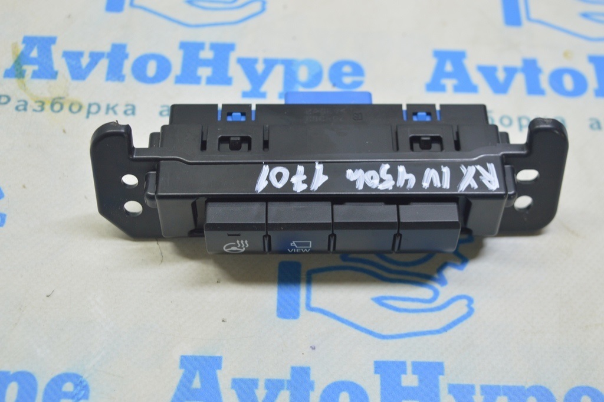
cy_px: 201
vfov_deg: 22.6
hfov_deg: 33.4
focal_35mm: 60
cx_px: 302
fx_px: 1006
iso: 400
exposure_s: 1/20
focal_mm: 40
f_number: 5.6
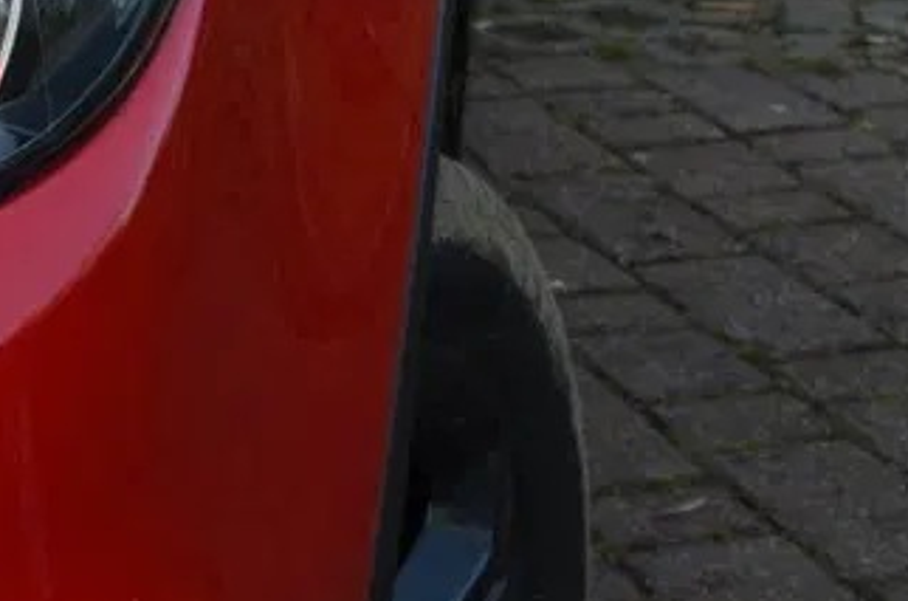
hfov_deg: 14.9
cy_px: -471
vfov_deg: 9.7
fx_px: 3371
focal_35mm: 134
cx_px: -123
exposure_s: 1/125
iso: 200
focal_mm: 24
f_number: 5.6
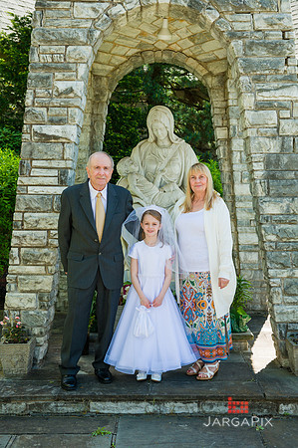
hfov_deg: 28.0
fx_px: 597
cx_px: 149
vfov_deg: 41.2
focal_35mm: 48
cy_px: 224
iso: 250
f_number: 5.6
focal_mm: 48
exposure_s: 1/500
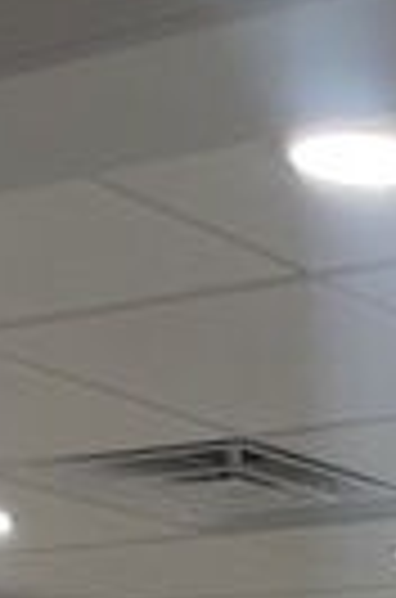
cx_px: 819
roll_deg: +0.5
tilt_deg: -10.0
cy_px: 1360
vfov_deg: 12.4
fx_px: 2256
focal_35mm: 136
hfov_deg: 9.3
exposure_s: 1/120
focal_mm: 5.1
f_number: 1.6
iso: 125
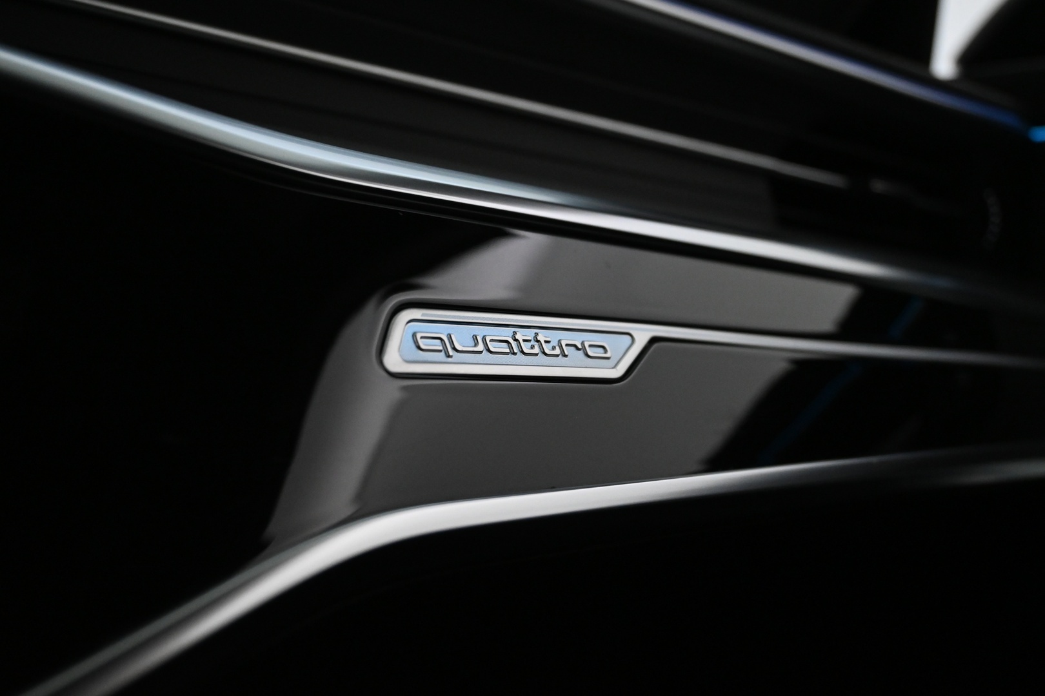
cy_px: 348
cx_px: 522
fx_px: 1567
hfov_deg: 36.9
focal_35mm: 54
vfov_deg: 25.1
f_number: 5.3
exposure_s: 1/60
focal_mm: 36
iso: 2500
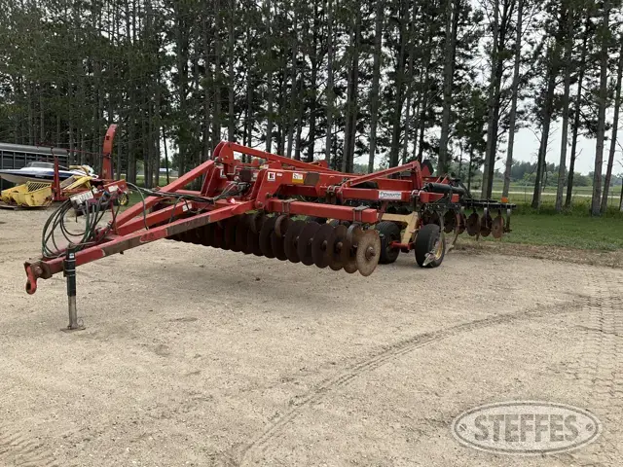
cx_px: 312
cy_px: 234
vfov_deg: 48.2
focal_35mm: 29
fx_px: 522
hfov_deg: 61.7
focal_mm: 3
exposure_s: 1/1534
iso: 25
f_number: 1.8
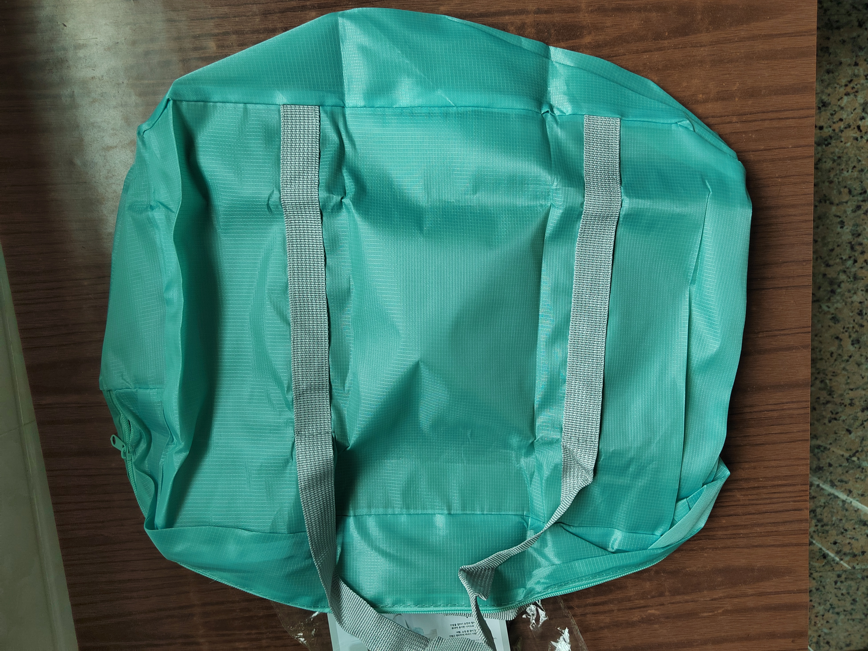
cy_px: 326
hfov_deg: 73.9
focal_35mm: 23
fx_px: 577
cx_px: 434
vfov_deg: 58.9
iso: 447
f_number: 1.9
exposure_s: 1/100
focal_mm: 5.52
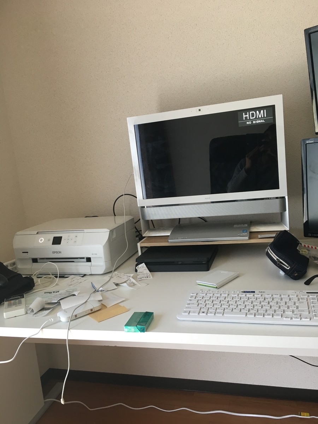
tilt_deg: -8.2
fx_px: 355
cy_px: 212
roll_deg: +5.3
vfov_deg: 61.7
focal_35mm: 29
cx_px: 159
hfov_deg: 48.2
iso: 80
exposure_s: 1/30
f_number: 2.2
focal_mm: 4.15
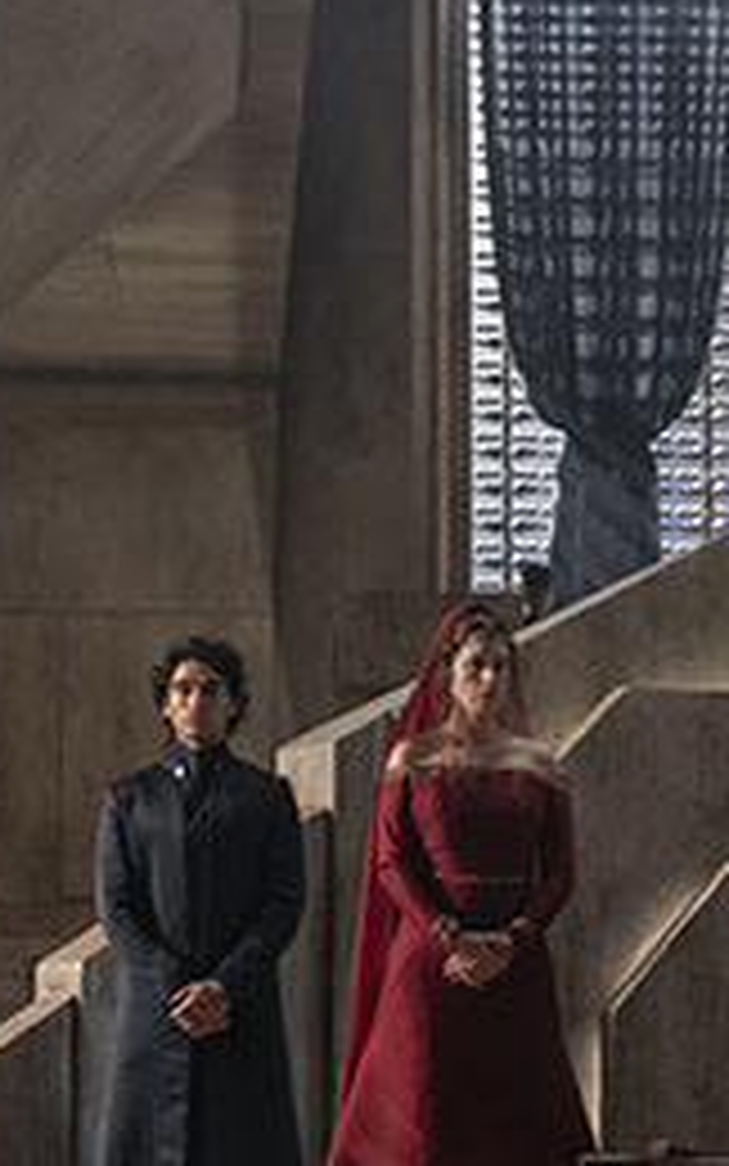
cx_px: 522
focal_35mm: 130
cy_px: 777
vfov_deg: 16.0
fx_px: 4130
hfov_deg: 10.1
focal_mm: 57
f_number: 3.2
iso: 1000
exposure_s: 1/160
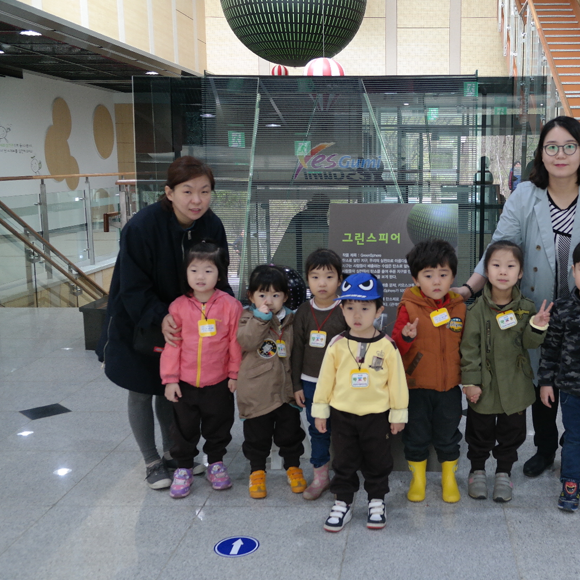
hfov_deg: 40.8
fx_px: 758
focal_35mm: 40
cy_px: 287
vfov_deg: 41.9
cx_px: 424
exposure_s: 1/40
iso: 400
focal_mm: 20
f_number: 3.5
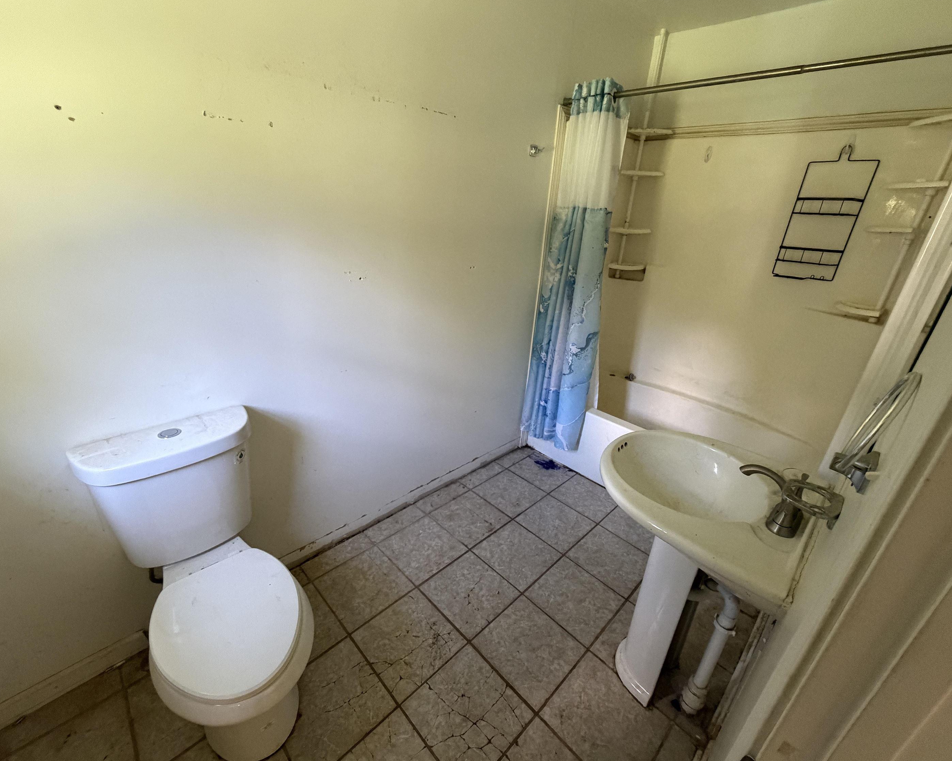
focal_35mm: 15
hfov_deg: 96.8
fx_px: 423
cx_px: 463
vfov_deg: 84.0
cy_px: 381
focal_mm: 2.22
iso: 500
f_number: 2.2
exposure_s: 1/60
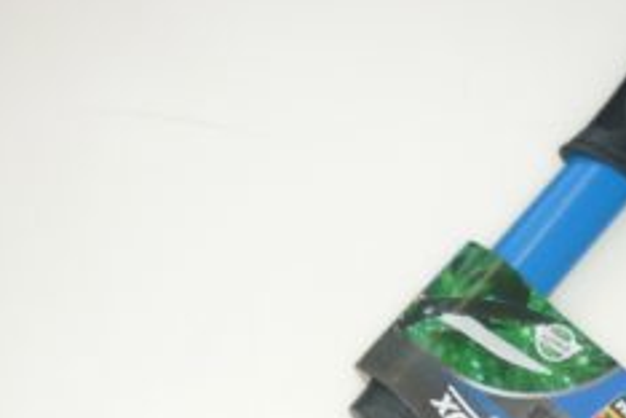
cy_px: 488
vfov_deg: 15.0
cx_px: 431
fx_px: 1530
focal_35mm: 88
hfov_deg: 23.0
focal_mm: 5.5
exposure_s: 1/30
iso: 100
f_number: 2.8
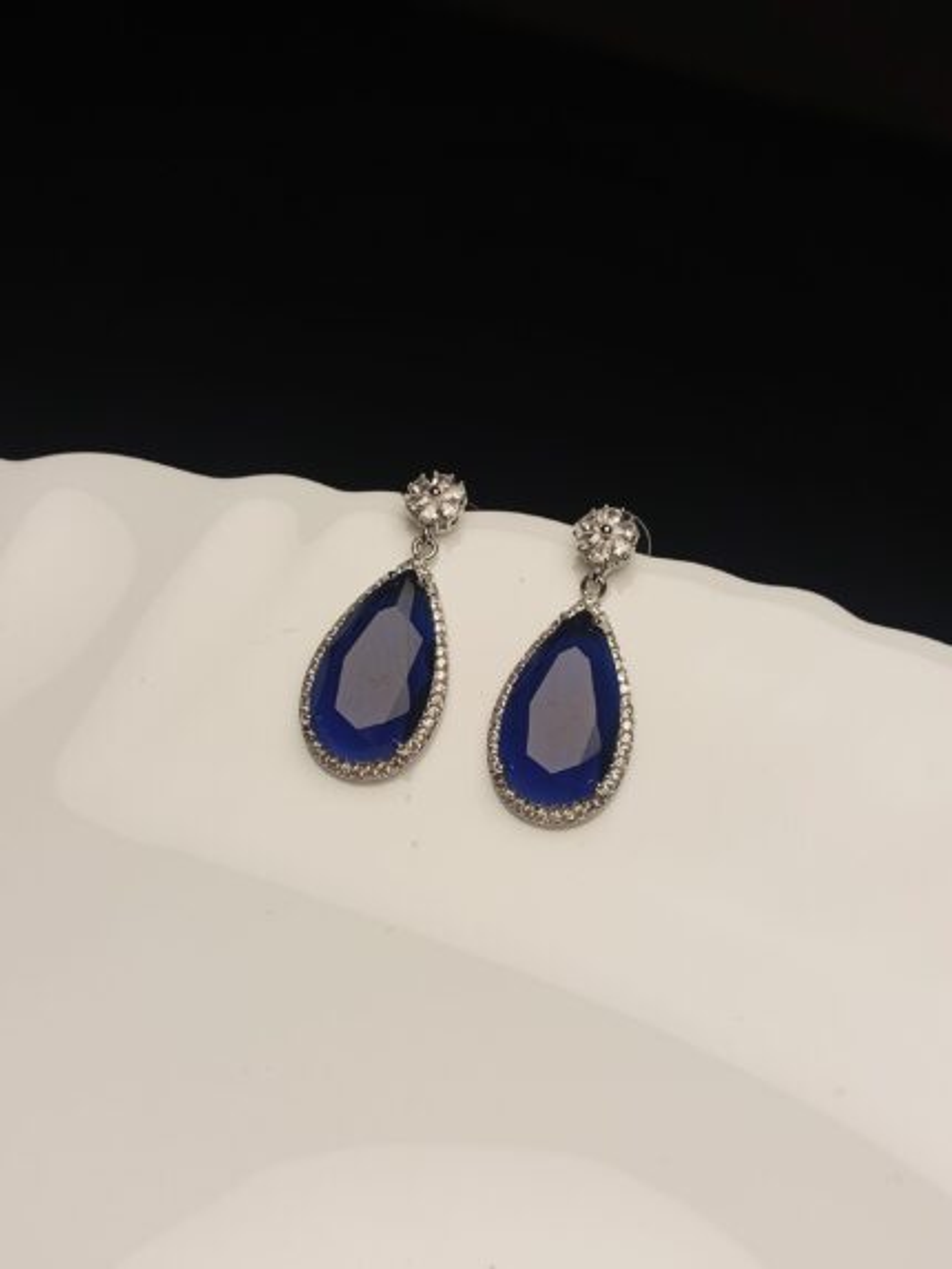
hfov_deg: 39.7
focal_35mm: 36
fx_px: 1320
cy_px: 634
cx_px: 476
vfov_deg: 51.3
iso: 50
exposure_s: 1/311
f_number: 1.8
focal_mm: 3.98
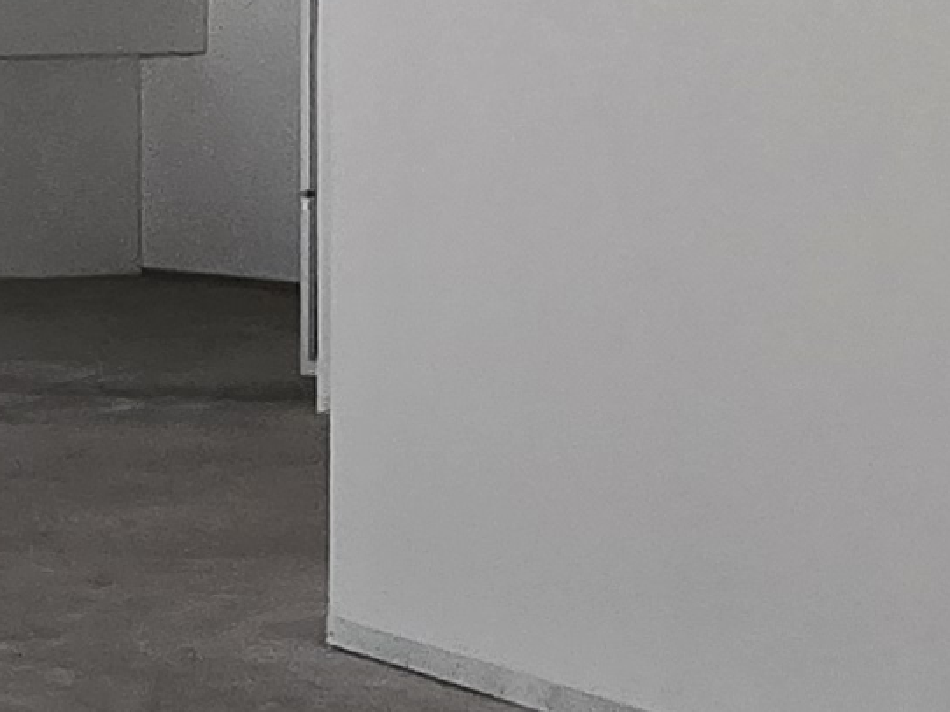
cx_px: -892
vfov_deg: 15.4
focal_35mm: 96
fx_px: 2633
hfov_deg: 16.3
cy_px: 389
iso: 80
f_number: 2.2
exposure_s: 1/50
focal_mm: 1.7
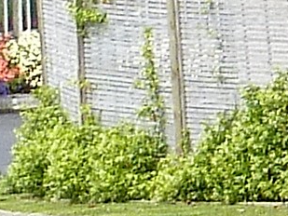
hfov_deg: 3.0
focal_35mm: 663
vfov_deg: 2.2
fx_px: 5518
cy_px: 60
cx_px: 747
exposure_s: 1/320
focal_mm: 9.1
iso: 80
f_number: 3.9
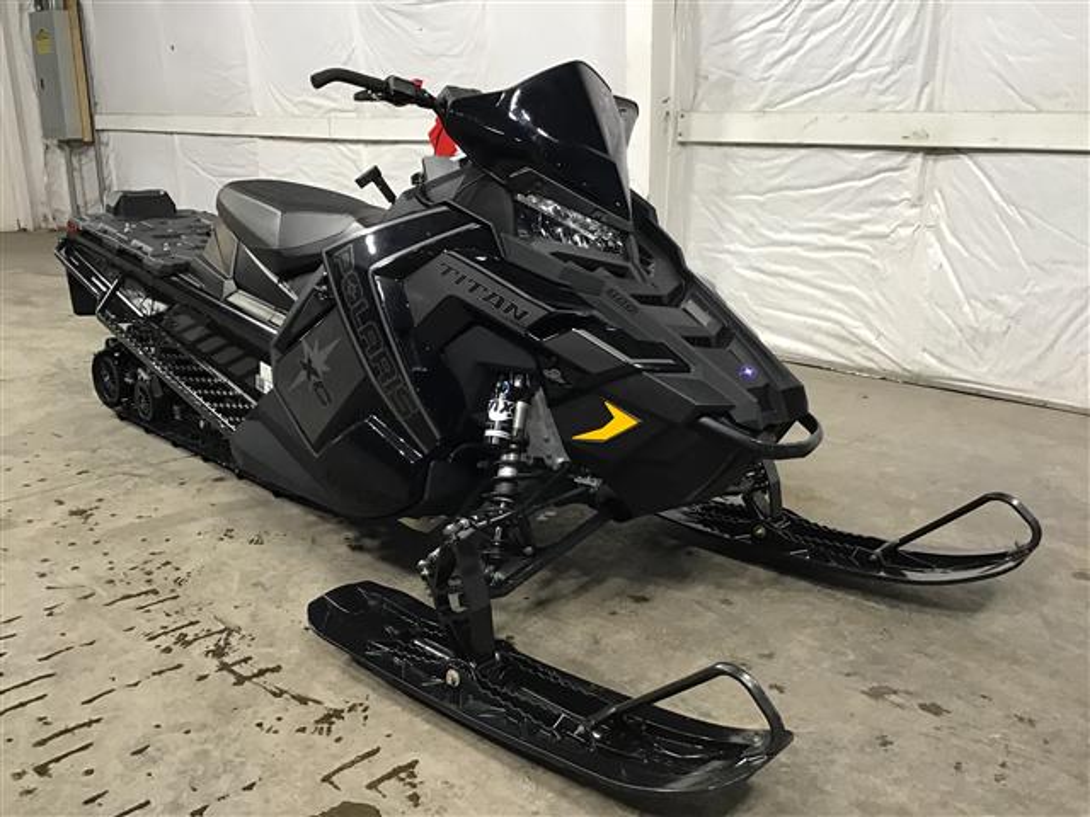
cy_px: 408
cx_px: 545
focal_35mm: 31
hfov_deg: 58.4
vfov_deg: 45.4
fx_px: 976
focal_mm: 3.3
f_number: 2.4
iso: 100
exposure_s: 1/30
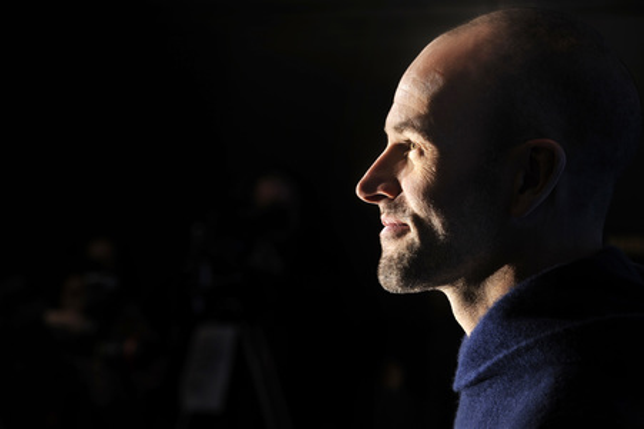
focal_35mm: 165
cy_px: 214
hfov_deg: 12.5
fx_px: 2949
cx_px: 322
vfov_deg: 8.3
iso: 200
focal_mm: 165
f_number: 10
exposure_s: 1/60
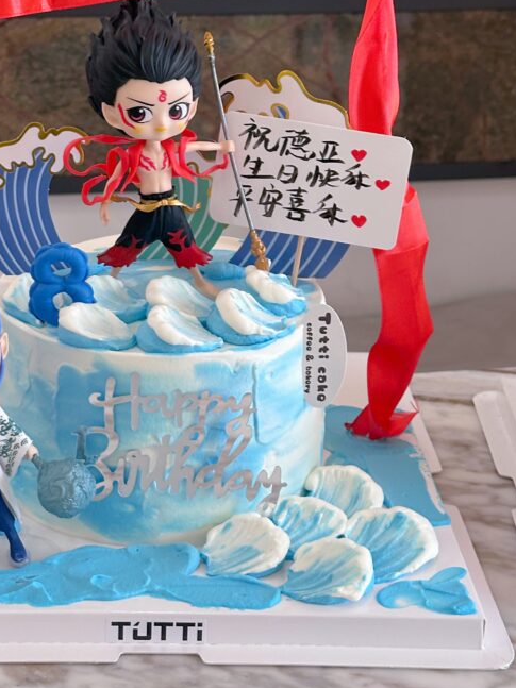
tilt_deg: -20.2
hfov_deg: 19.3
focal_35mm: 76
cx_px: 145
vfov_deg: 25.6
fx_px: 1511
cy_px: 259
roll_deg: -2.1
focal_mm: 6.86
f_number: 1.78
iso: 100
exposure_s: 1/50
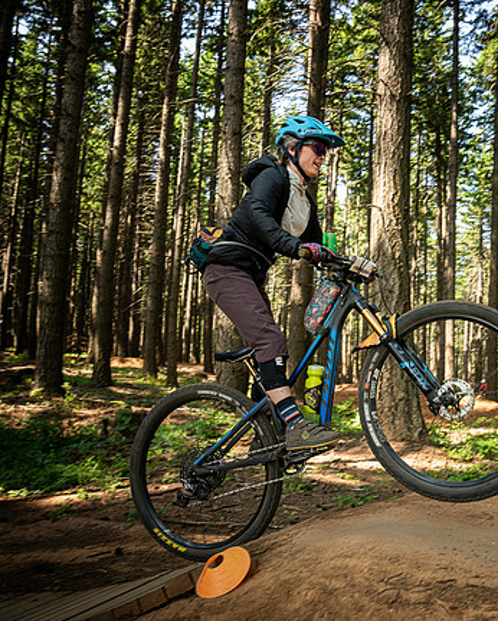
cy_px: 310
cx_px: 356
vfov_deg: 52.8
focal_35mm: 34
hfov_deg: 42.4
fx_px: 626
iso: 800
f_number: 4.5
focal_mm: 24
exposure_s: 1/400
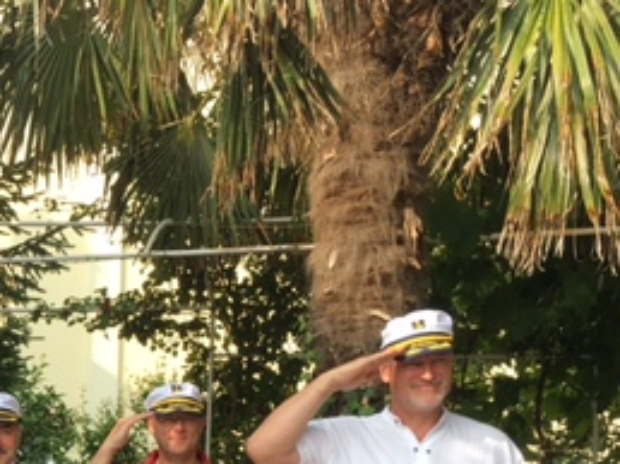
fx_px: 1288
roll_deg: -0.4
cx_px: -87
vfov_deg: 19.4
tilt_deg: -4.0
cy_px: 529
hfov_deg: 24.9
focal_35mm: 72
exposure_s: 1/493
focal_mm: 4.15
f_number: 2.2
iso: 25
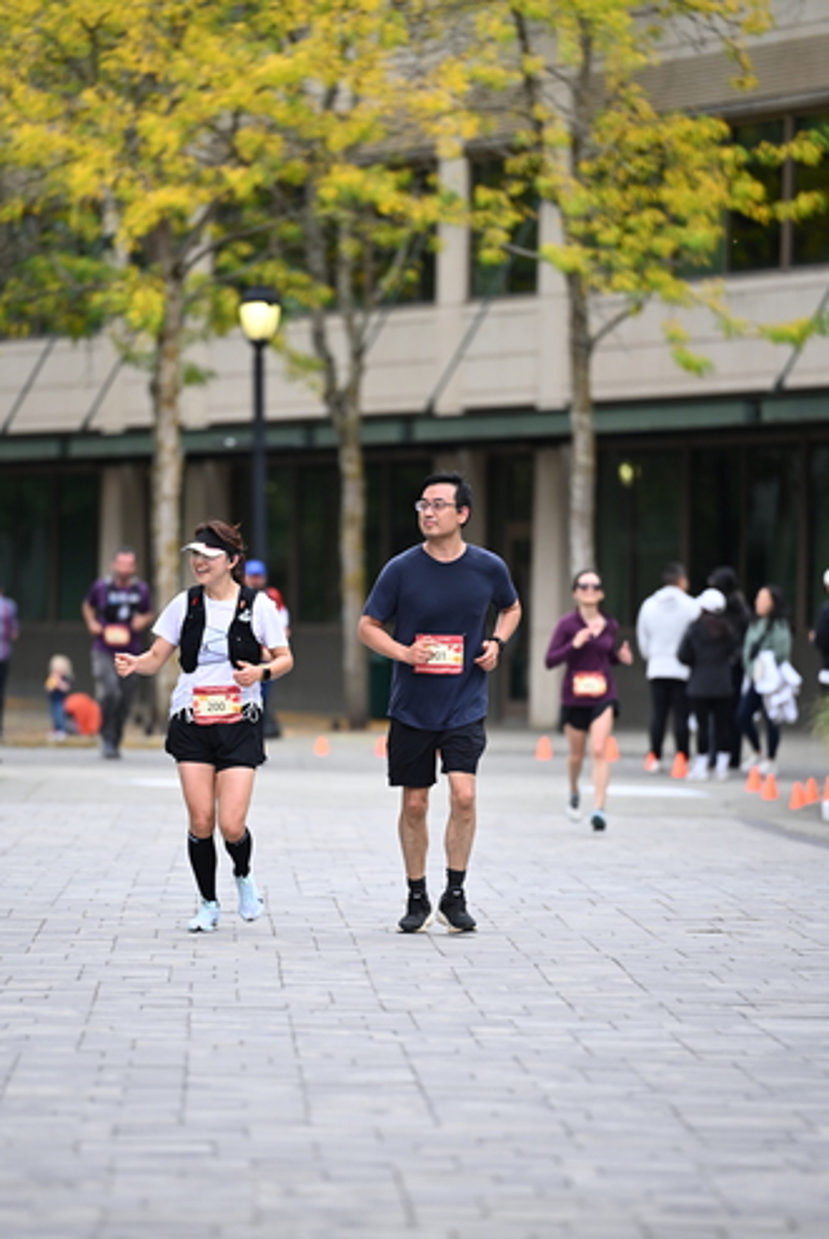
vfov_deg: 9.3
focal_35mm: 222
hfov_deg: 6.2
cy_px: 671
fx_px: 7652
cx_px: 372
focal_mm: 200
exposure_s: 1/2000
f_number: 2.8
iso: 640
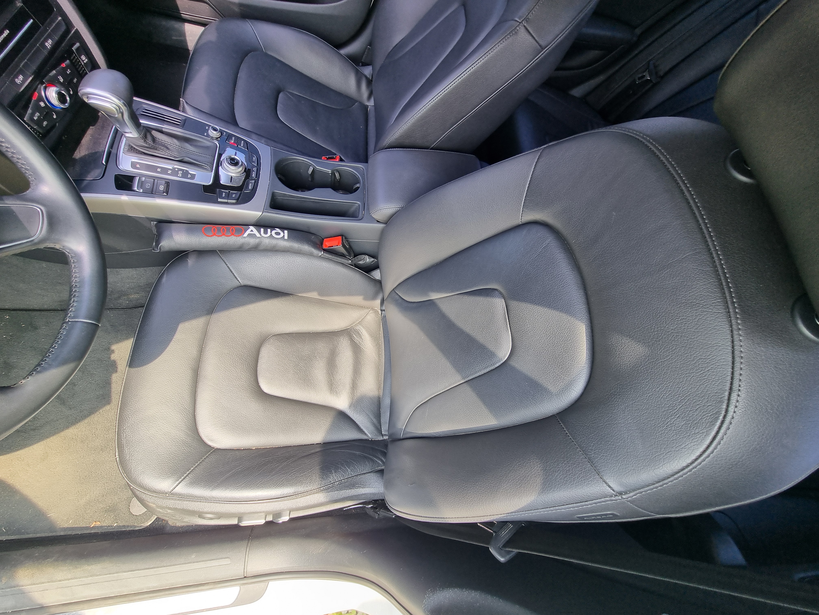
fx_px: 308
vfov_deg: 89.9
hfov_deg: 106.2
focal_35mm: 13
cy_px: 308
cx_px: 410
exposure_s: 1/134
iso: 50
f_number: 2.2
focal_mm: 2.2
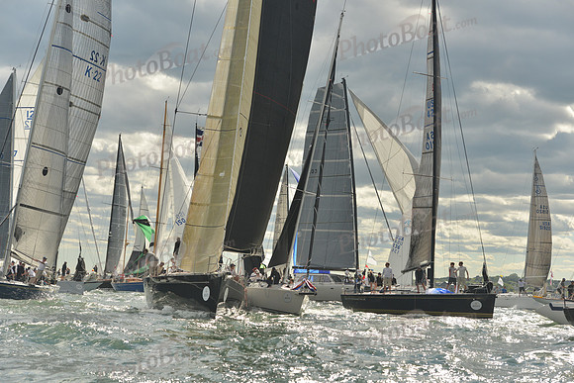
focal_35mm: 70
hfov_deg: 28.8
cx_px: 287
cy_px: 192
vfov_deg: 19.5
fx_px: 1116
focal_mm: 70
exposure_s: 1/640
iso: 400
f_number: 6.3
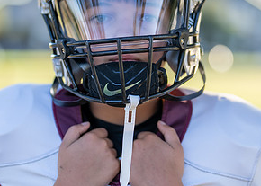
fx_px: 800
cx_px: 136
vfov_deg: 13.3
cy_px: 79
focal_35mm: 108
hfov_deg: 18.5
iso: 100
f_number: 1.2
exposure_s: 1/1250
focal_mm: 50
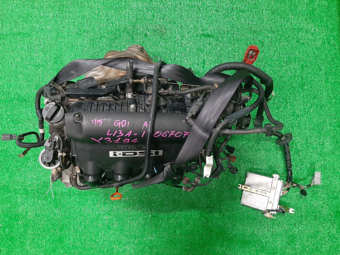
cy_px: 128
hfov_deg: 67.3
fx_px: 255
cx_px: 170
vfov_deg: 53.1
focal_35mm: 26
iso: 151
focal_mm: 3.93
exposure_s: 1/50
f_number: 1.7
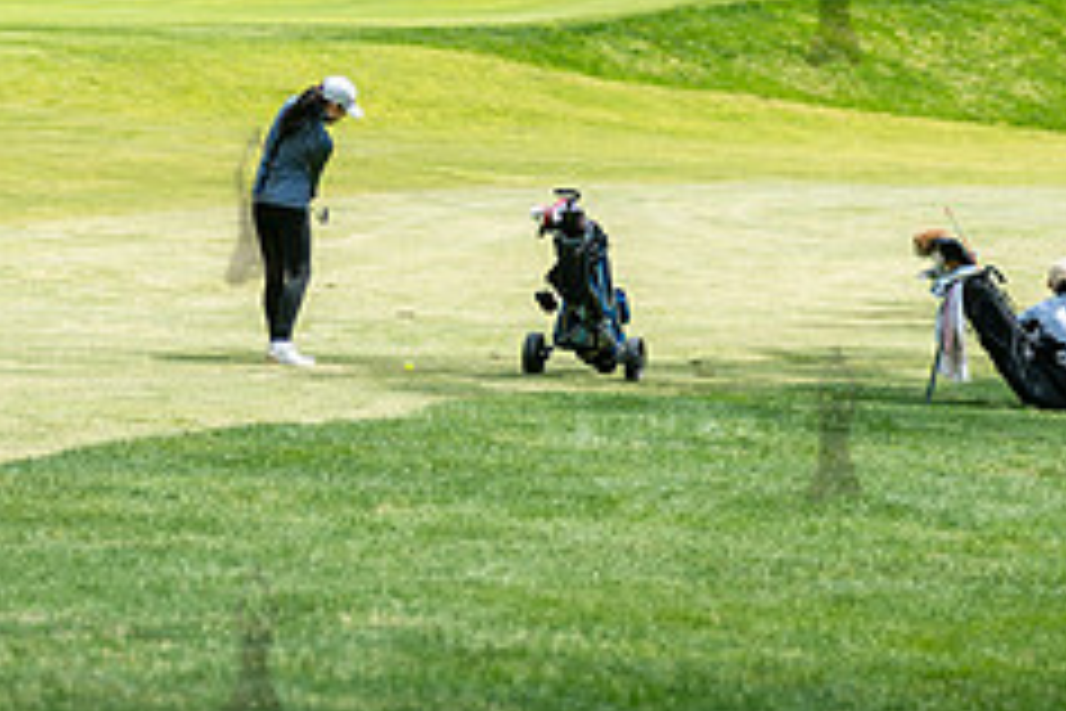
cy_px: 205
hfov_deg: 7.0
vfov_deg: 4.7
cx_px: 252
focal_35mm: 294
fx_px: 8705
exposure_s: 1/1000
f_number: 3.5
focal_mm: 120
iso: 100
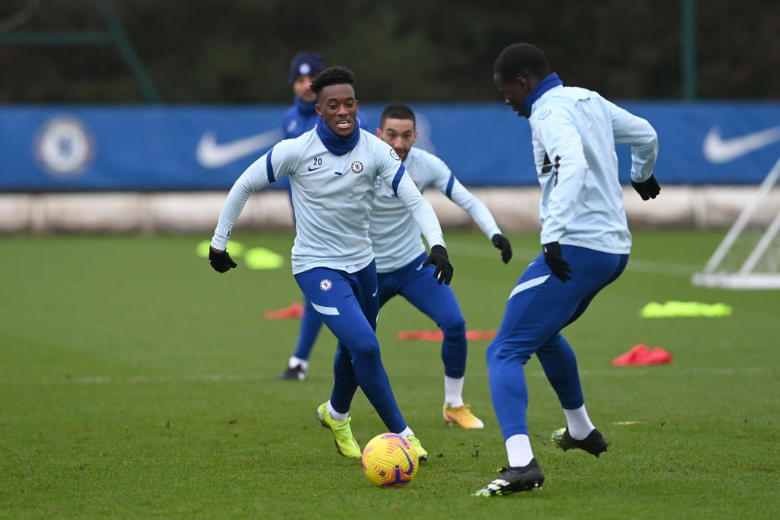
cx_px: 390
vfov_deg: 3.4
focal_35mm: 400
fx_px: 8667
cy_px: 260
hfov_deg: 5.2
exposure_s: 1/1600
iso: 1000
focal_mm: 400
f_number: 4
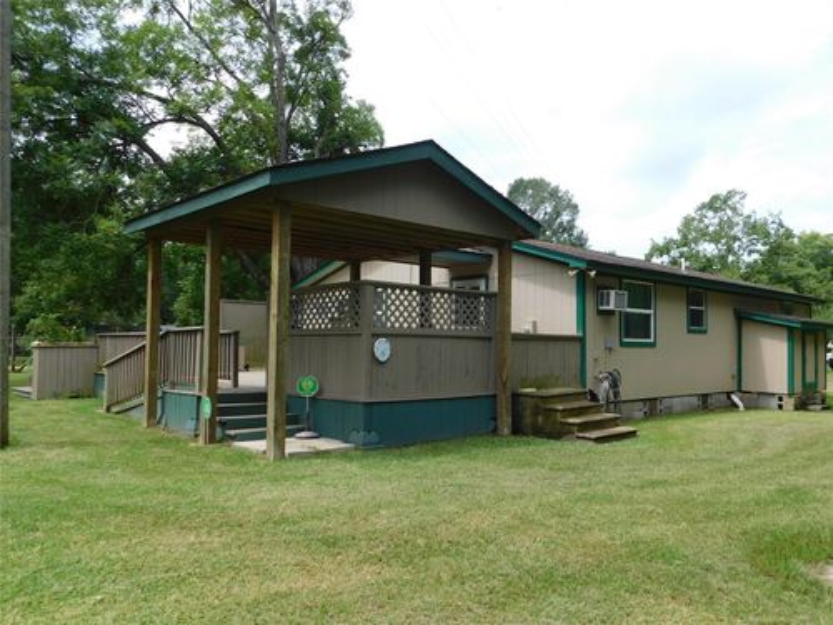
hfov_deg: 63.4
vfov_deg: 49.7
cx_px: 416
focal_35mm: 28
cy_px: 312
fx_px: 674
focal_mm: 4.9
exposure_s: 1/800
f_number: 3.2
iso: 125
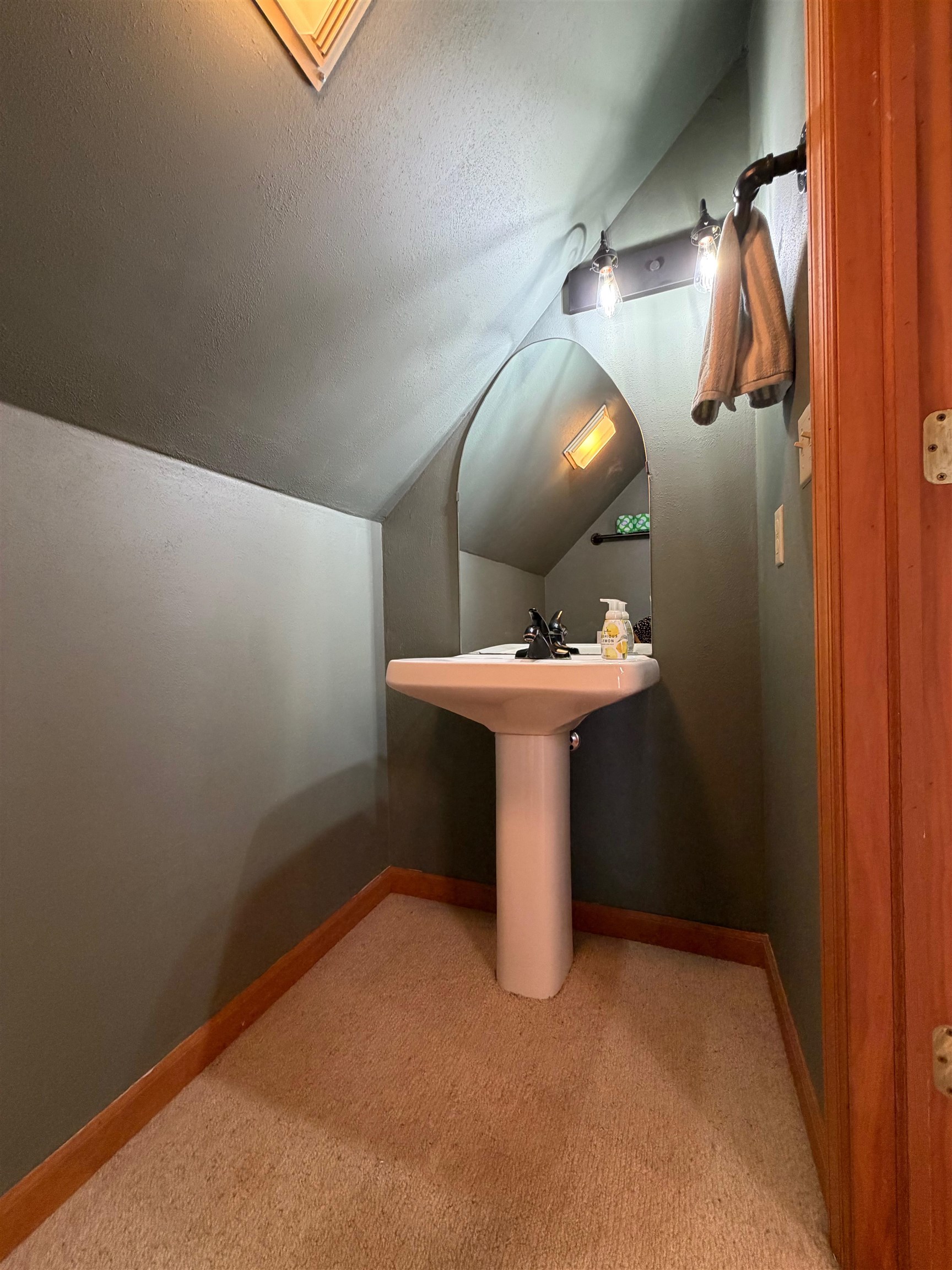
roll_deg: +1.5
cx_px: 476
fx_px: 513
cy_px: 635
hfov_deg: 85.7
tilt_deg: -0.4
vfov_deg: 102.1
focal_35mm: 14
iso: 250
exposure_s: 1/60
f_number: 2.2
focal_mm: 2.22
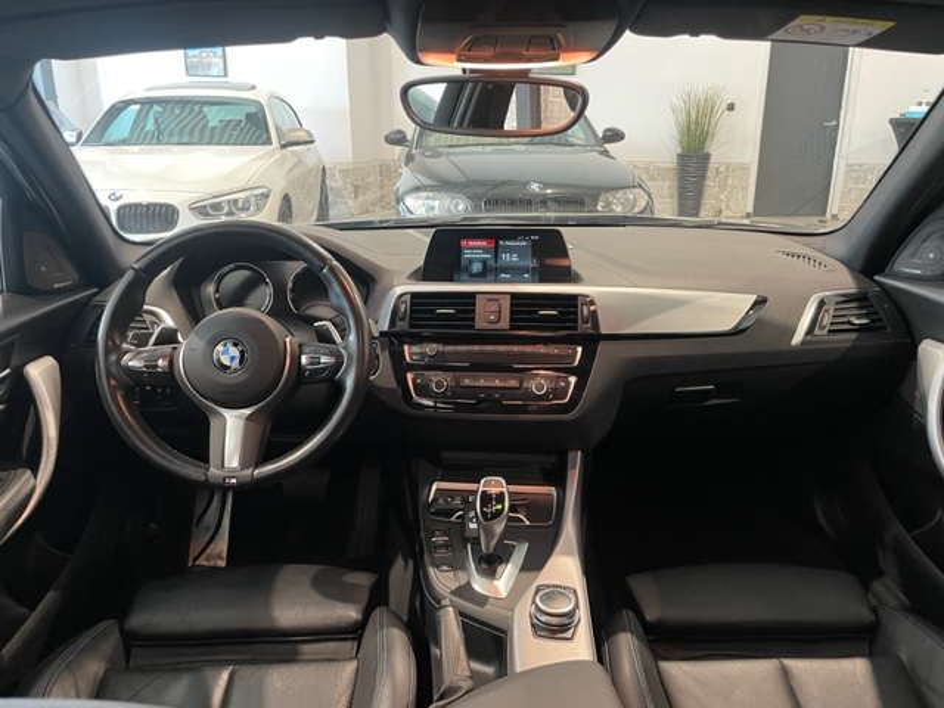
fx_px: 709
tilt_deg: -18.6
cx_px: 472
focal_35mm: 26
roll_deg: +0.3
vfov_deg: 53.1
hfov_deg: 67.3
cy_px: 354
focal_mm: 4.2
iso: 320
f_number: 1.6
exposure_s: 1/50
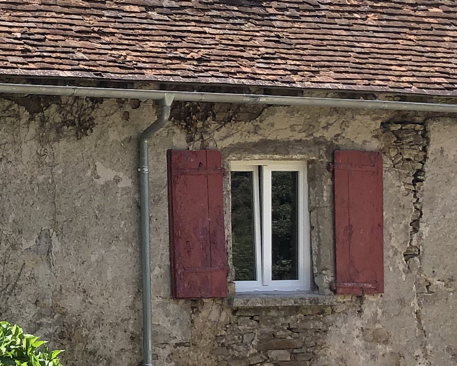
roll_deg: -0.4
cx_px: 4
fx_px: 1528
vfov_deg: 13.6
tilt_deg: -2.6
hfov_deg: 16.7
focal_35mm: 113
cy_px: 290
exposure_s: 1/774
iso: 20
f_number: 1.8
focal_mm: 3.99
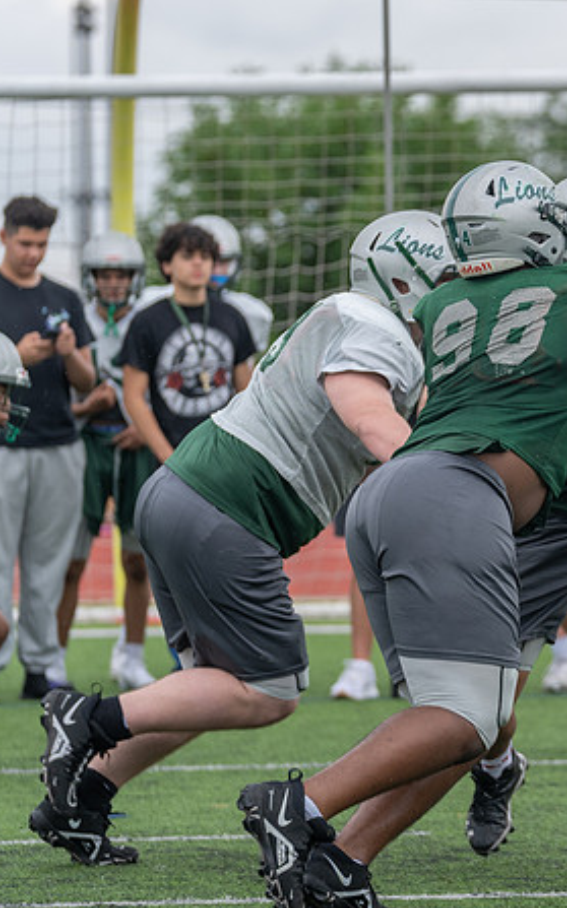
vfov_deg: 8.8
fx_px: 5915
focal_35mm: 239
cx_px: 530
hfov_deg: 5.5
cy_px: 411
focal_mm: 138
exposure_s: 1/1250
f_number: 3.5
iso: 200
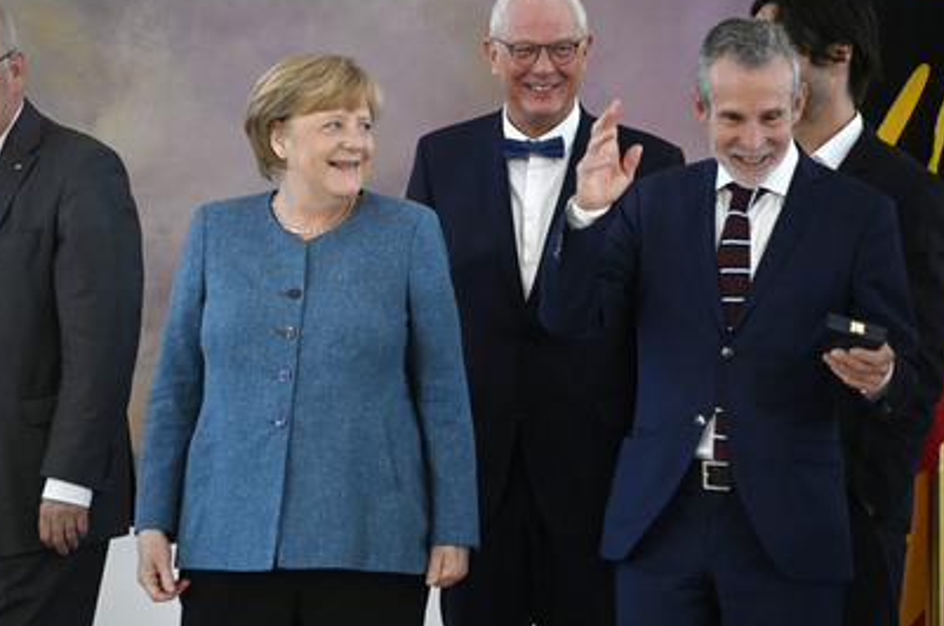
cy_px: 322
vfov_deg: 5.3
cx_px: 420
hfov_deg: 8.0
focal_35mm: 259
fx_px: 6781
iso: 6400
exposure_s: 1/400
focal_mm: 230
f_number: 5.6
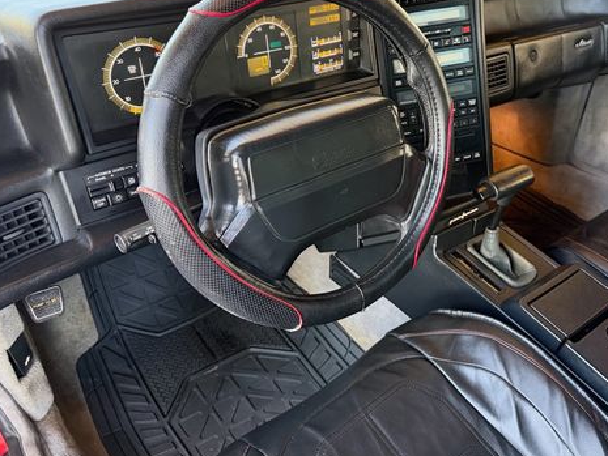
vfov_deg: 42.8
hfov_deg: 54.2
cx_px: 407
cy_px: 192
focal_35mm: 33
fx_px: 580
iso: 400
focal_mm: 6.76
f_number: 1.78
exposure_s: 1/60
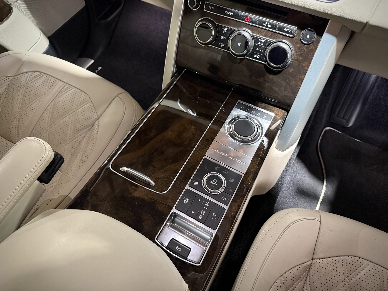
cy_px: 146
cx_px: 194
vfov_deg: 56.8
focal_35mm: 24
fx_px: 269
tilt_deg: -59.9
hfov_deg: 71.6
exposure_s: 1/33
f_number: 1.78
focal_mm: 6.76
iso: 1000
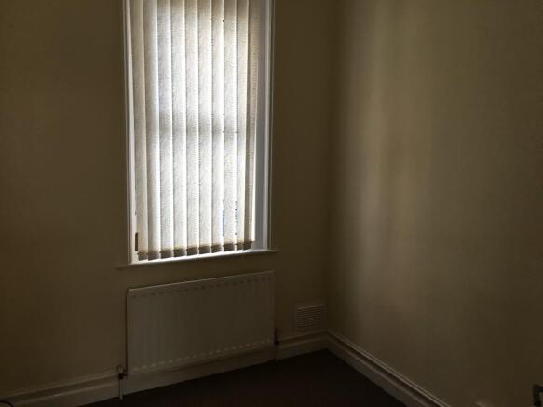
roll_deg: -1.3
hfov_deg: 61.7
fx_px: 455
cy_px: 204
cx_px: 272
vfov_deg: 48.2
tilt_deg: -5.4
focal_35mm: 29
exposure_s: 1/33
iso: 32
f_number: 2.2
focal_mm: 4.15
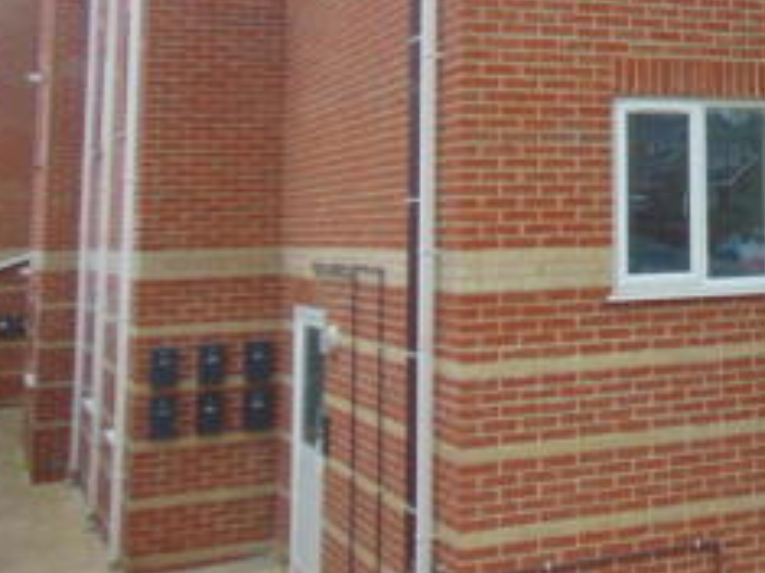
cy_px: 44
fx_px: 1369
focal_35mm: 62
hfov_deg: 28.3
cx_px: 848
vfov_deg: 23.0
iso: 80
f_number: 3
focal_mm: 4.5
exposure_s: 1/500
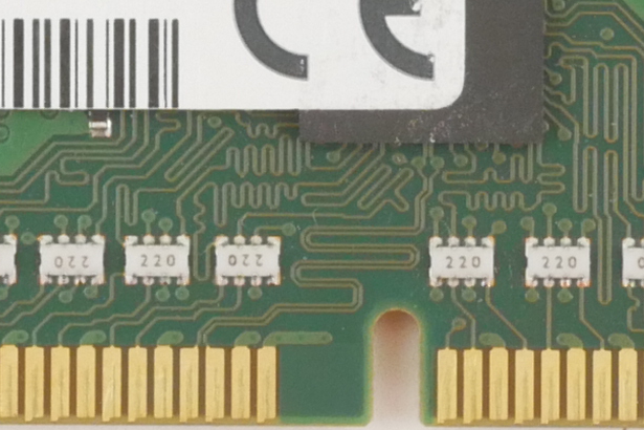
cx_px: 185
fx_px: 8336
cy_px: -124
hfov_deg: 4.4
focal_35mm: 466
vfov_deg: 2.9
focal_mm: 30
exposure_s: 1/100
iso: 800
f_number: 6.3
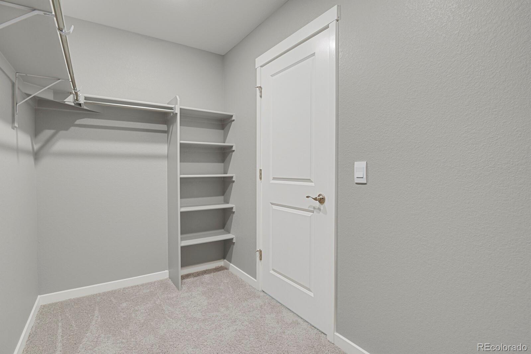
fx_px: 251
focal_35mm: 17
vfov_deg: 70.4
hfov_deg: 93.3
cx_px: 266
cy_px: 177
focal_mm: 17
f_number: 8
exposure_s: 1/20
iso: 12800
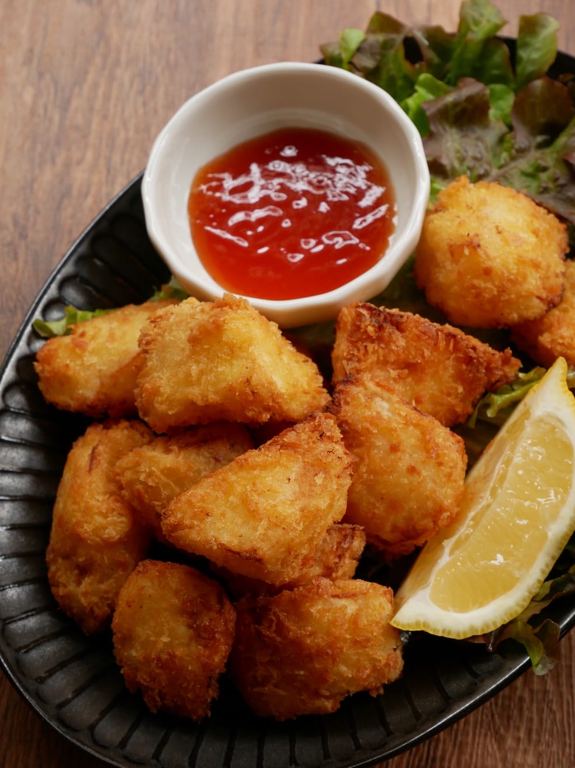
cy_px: 385
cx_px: 287
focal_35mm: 65
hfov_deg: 22.6
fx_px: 1440
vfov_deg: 29.8
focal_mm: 32
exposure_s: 1/10
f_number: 5.6
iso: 400
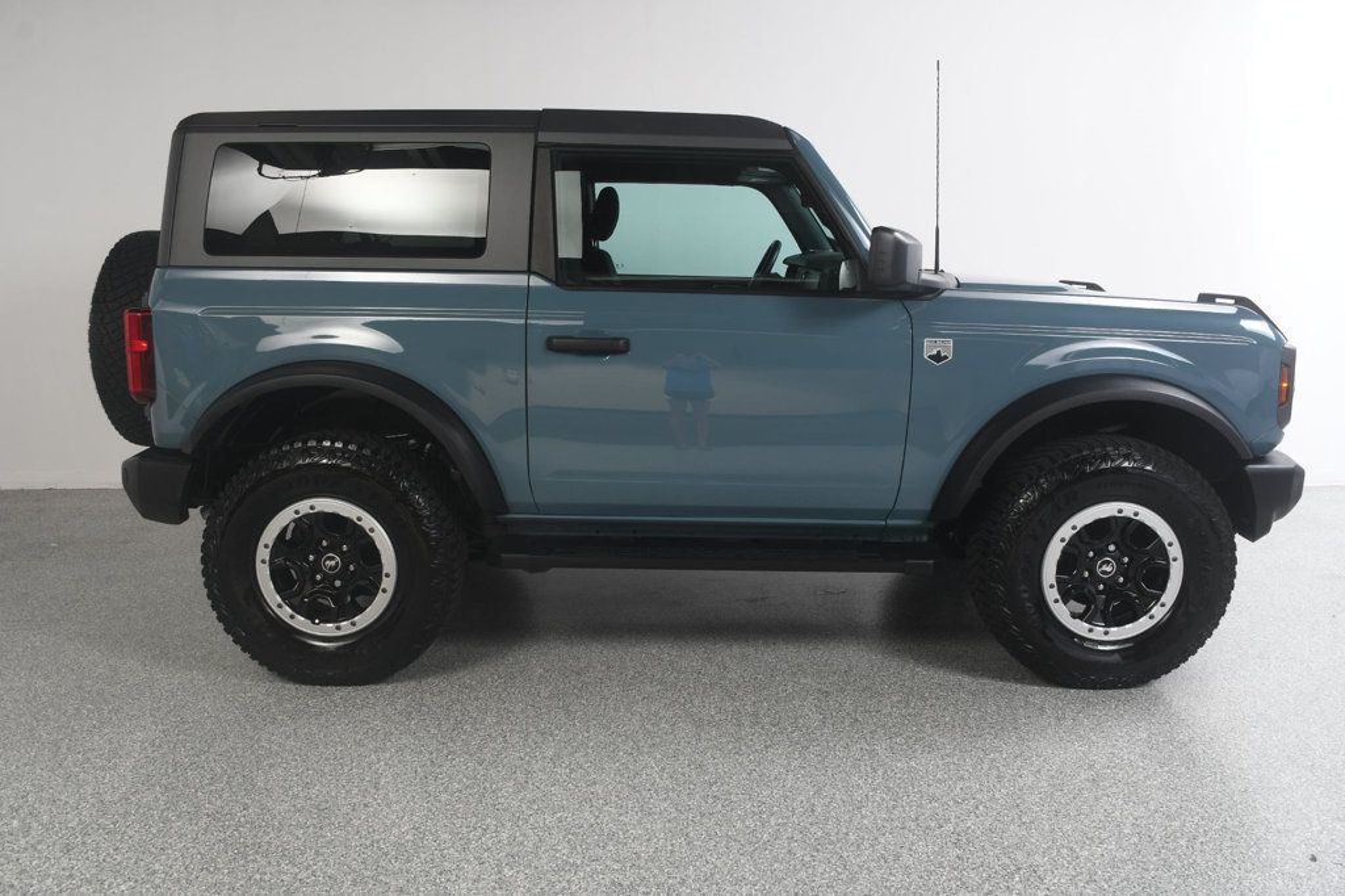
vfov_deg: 43.6
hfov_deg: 61.9
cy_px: 448
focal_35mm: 30
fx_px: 1120
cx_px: 672
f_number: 8
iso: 100
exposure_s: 1/160
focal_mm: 20
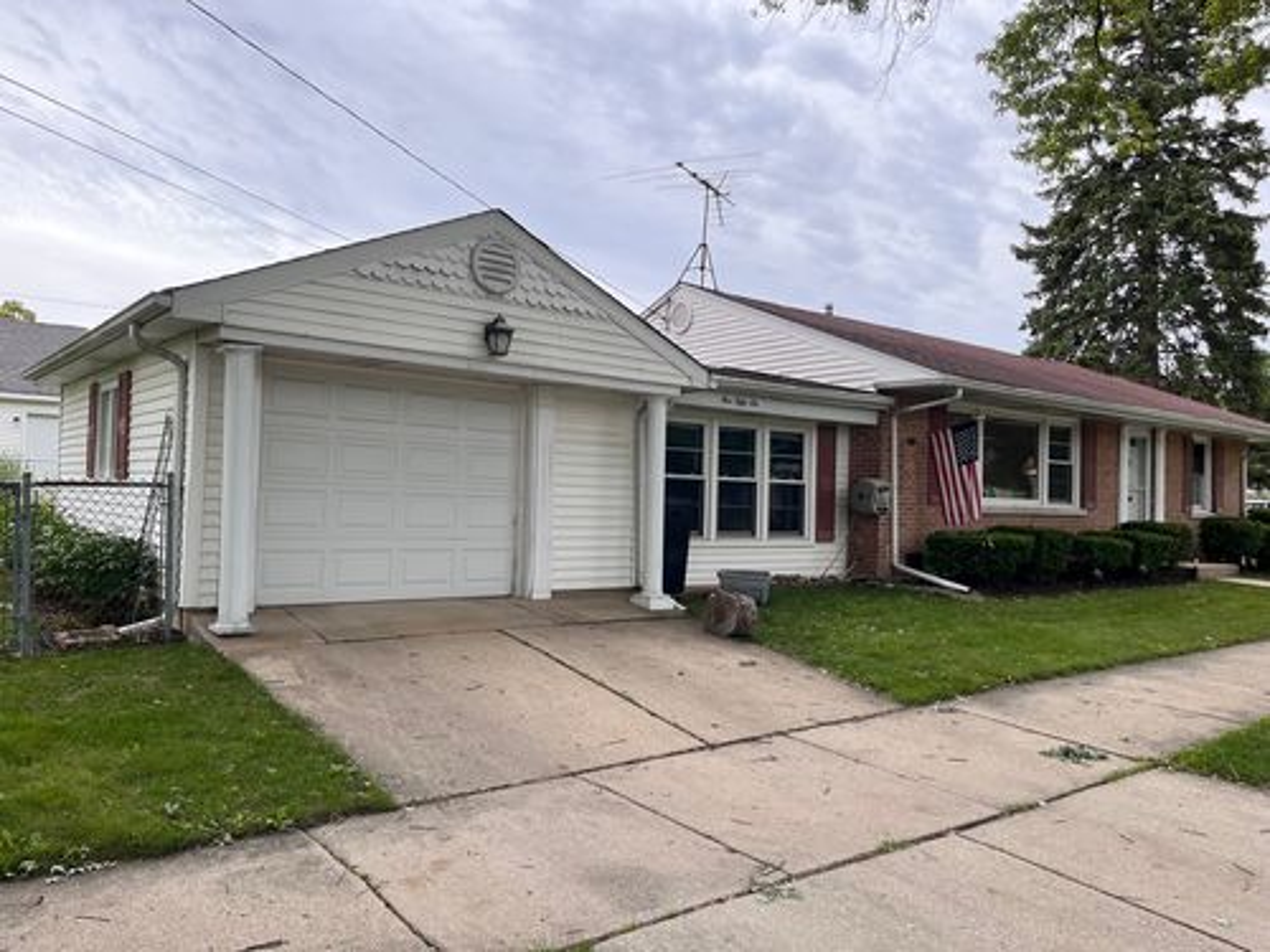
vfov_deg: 53.1
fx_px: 954
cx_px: 635
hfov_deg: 67.3
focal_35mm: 26
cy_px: 476
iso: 50
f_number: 1.6
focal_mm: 5.1
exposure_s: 1/642
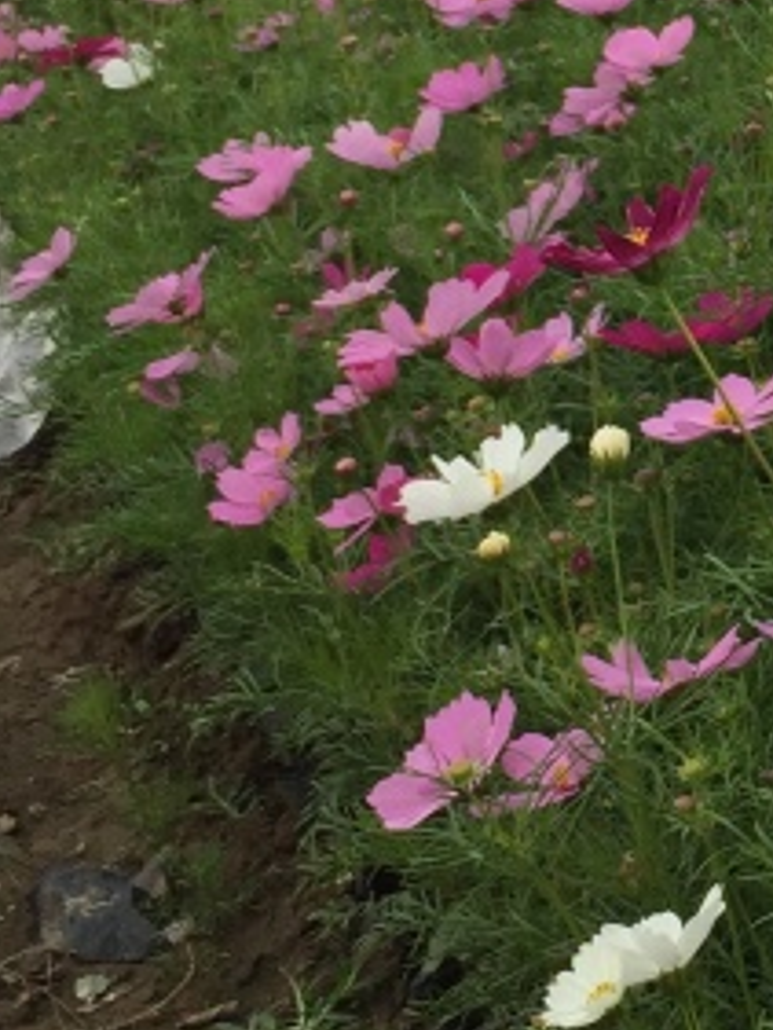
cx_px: 971
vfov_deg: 17.8
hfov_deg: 13.1
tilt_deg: -13.5
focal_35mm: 110
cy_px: 262
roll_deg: +1.9
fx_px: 3273
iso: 32
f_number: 2.2
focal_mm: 4.15
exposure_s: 1/1014
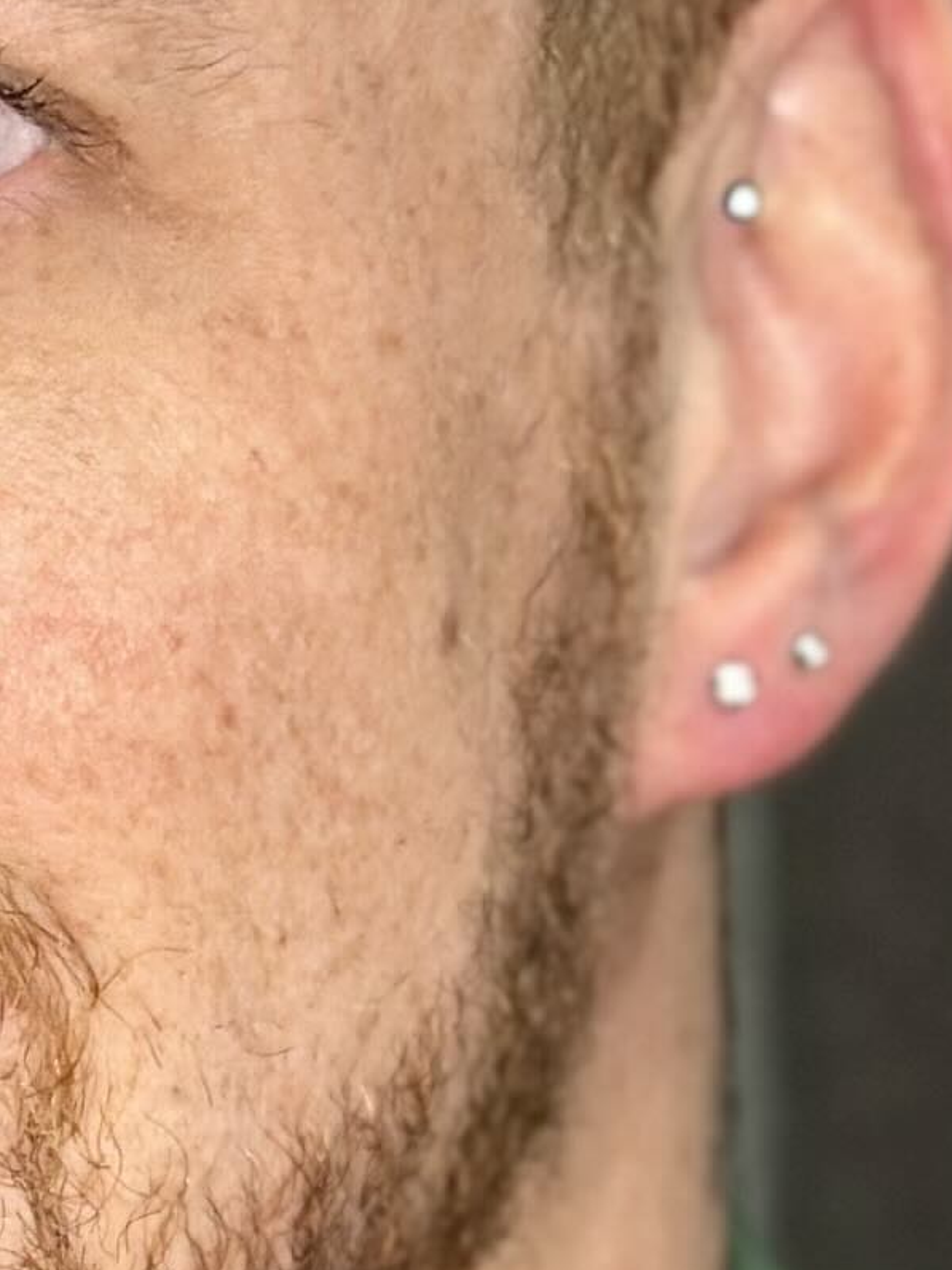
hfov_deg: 6.1
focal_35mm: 243
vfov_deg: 8.1
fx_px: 8911
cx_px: 88
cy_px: 1595
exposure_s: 1/50
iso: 160
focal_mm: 6.86
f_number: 1.78
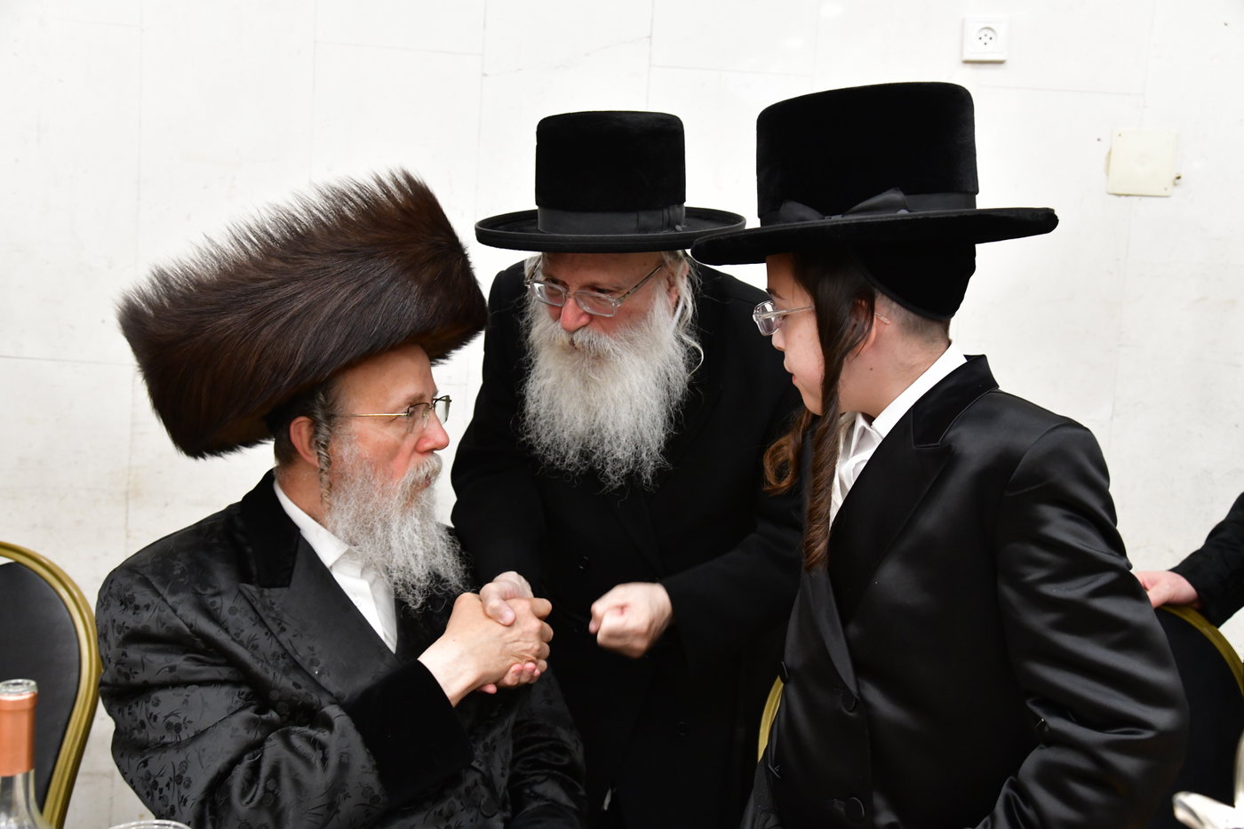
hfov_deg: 50.7
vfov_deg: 35.0
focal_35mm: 38
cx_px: 622
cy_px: 414
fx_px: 1313
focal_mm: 38
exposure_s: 1/100
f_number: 5.6
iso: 4000
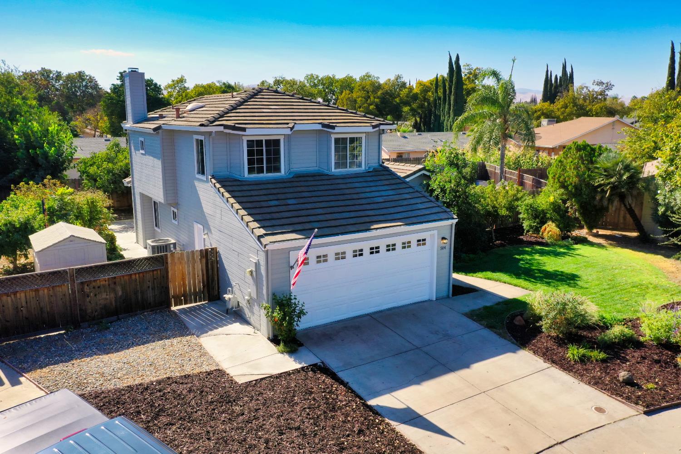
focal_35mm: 28
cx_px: 340
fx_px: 530
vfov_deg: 46.4
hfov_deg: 65.5
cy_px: 227
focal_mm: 10.26
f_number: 5.6
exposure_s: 1/400
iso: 100
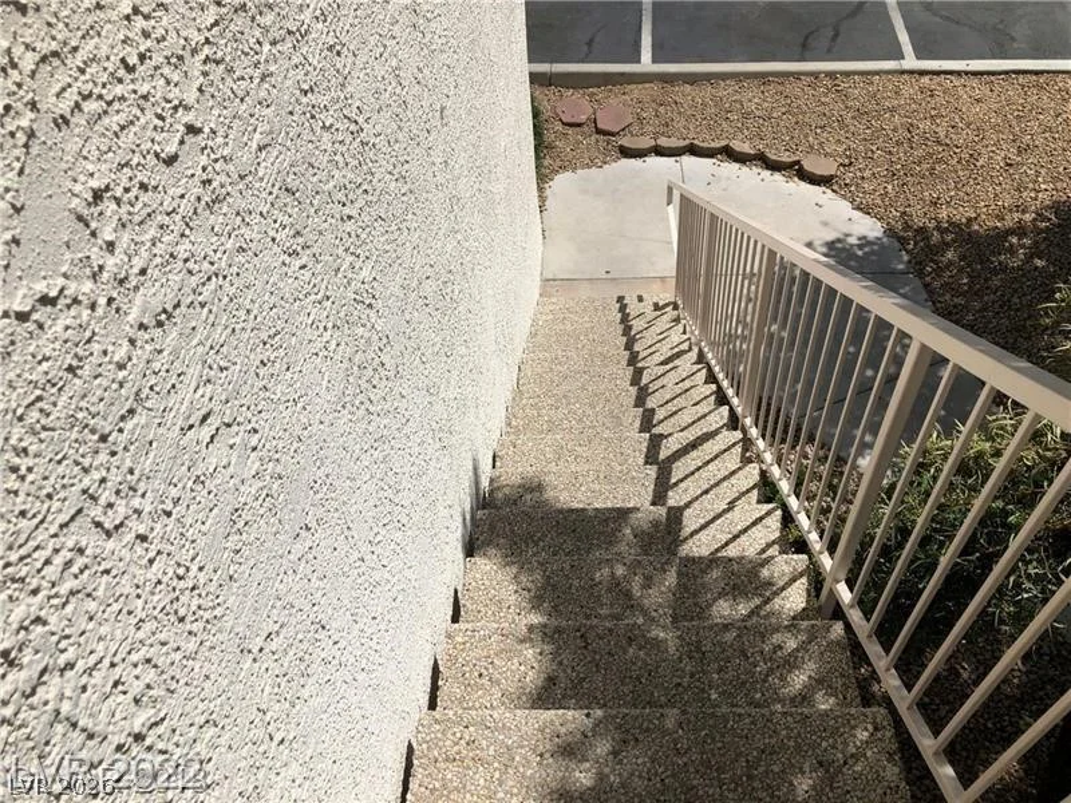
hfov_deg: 63.4
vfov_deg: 49.7
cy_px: 402
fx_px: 866
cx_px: 536
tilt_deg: -46.9
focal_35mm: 28
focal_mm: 3.99
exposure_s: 1/6024
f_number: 1.8
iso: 25
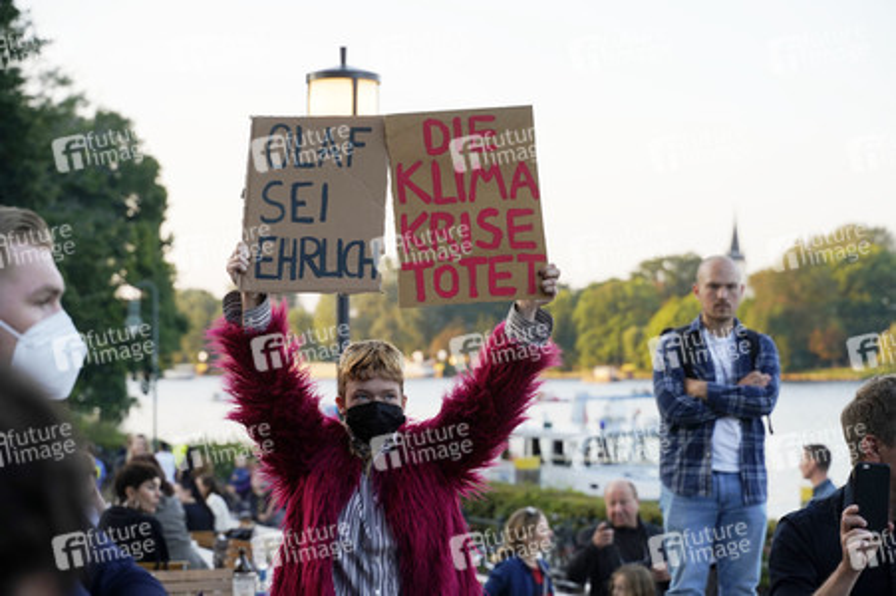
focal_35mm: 75
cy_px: 298
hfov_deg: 27.0
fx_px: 1865
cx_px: 448
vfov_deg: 18.2
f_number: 5
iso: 640
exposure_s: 1/500
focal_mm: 75
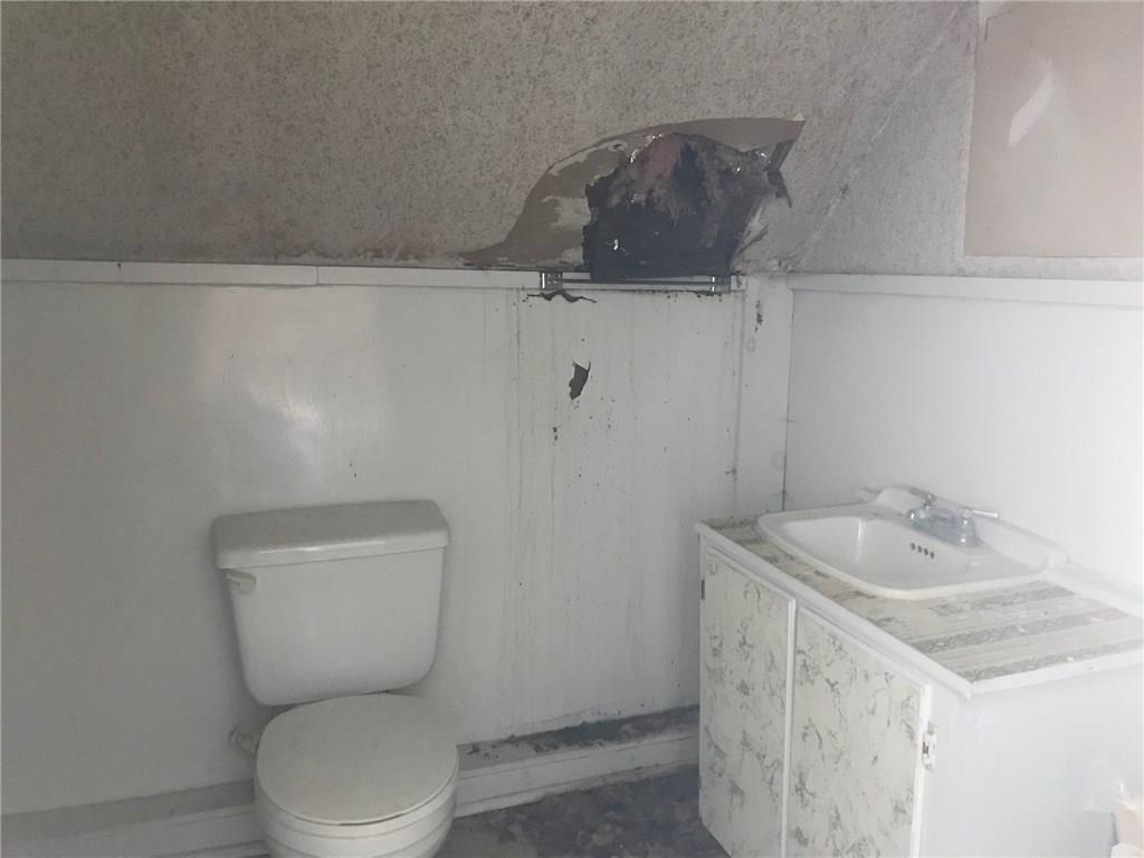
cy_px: 429
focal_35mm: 28
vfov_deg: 49.7
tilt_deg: -7.7
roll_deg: -1.2
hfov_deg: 63.4
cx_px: 572
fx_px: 925
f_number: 1.8
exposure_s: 1/10
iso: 100
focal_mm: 3.99
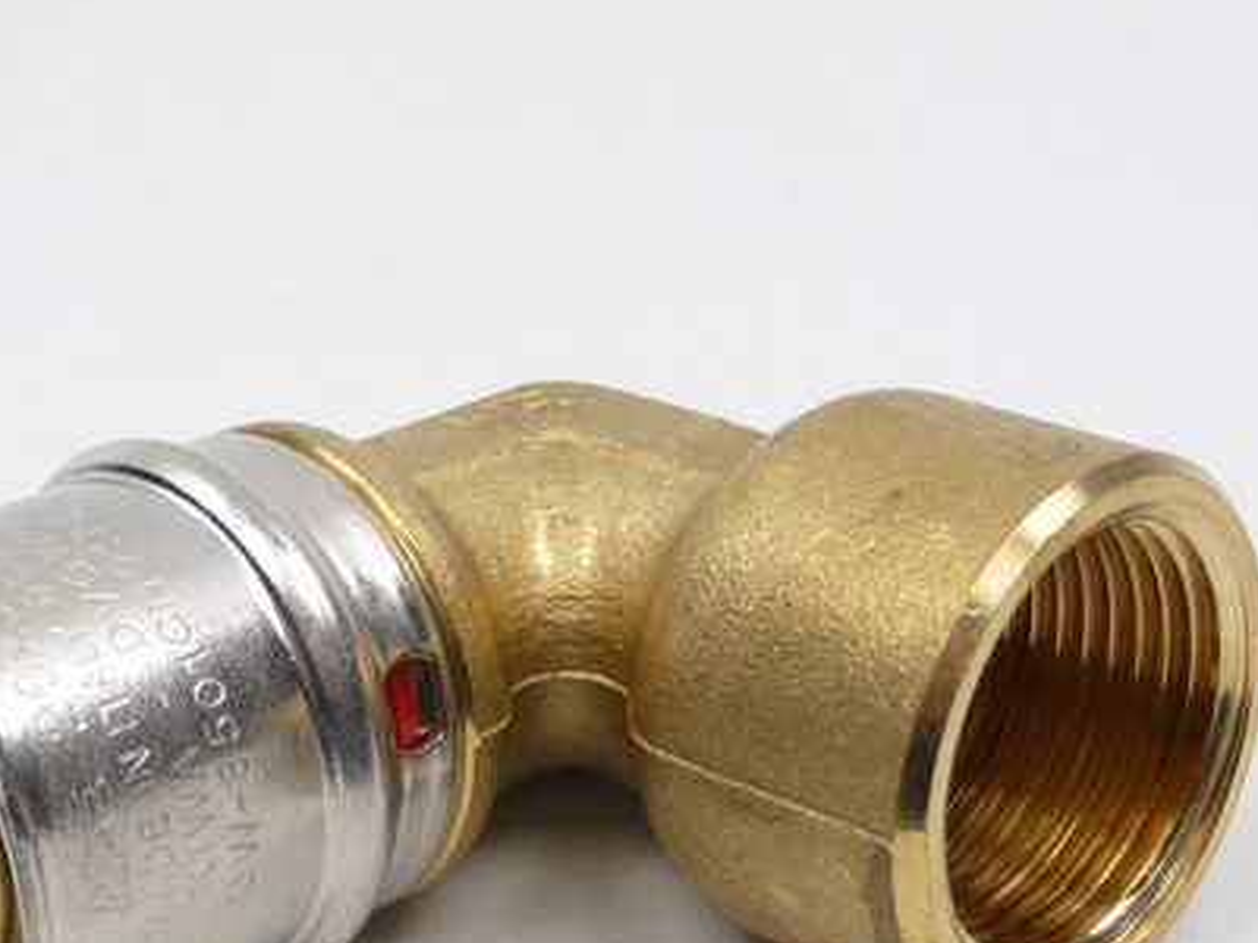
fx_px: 3198
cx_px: 447
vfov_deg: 16.7
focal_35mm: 88
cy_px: 732
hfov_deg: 22.2
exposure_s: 1/250
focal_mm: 9.3
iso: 100
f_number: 4.3
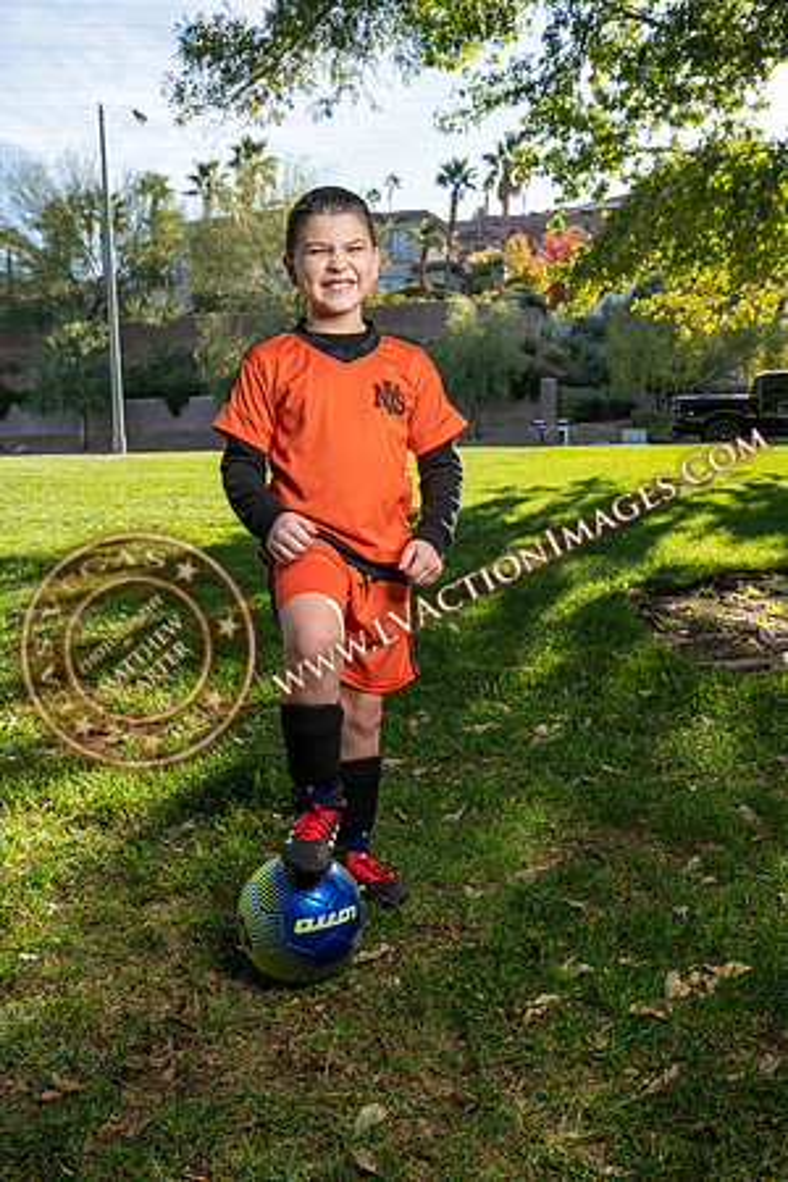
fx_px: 985
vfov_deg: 61.9
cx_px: 394
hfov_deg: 43.6
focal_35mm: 30
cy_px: 591
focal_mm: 30
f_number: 5.6
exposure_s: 1/160
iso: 100
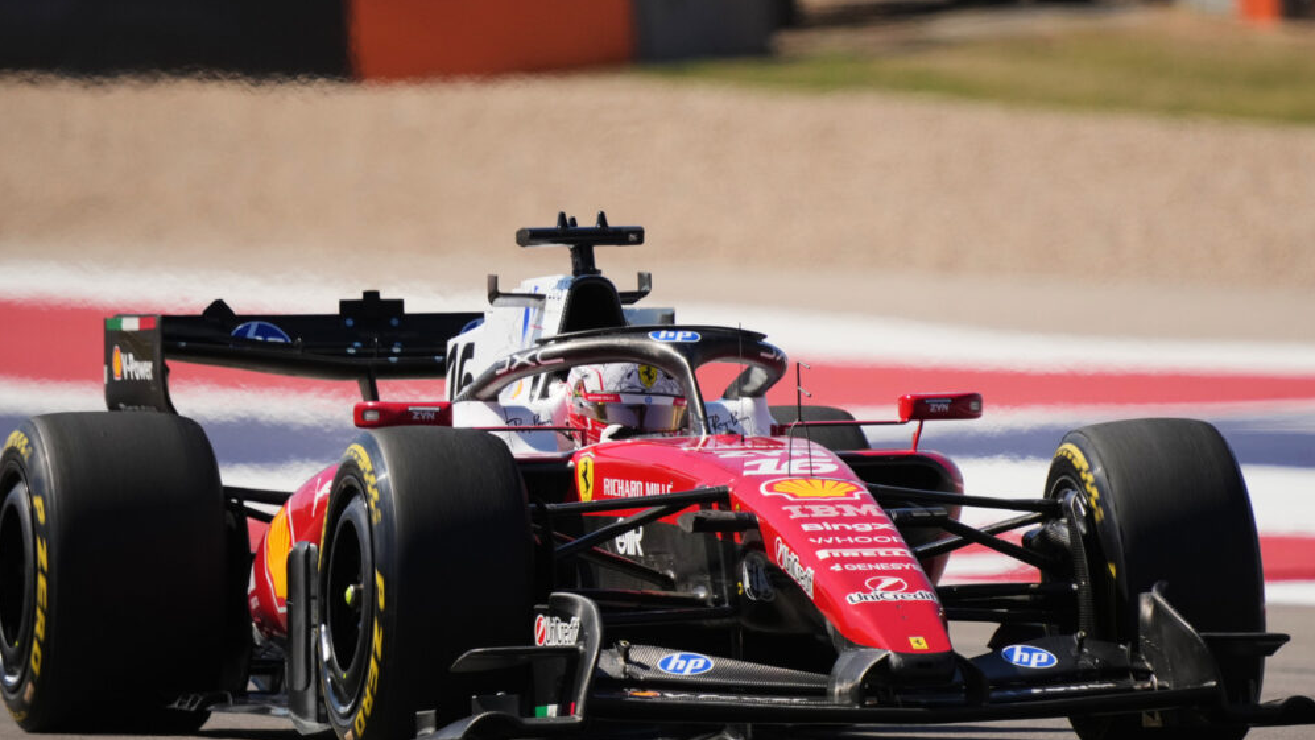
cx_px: 657
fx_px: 32953
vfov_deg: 1.3
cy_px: 433
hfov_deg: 2.3
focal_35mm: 945
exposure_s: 1/4000
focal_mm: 600
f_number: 6.3
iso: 640
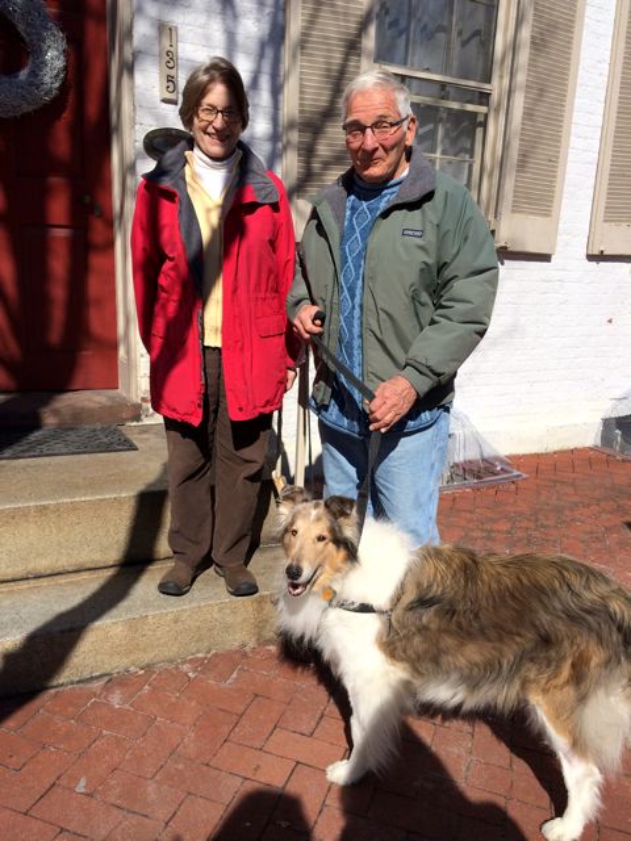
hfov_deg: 46.8
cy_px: 420
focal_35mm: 30
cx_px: 316
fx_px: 729
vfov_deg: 60.0
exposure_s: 1/4566
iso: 40
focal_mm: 4.12
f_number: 2.2
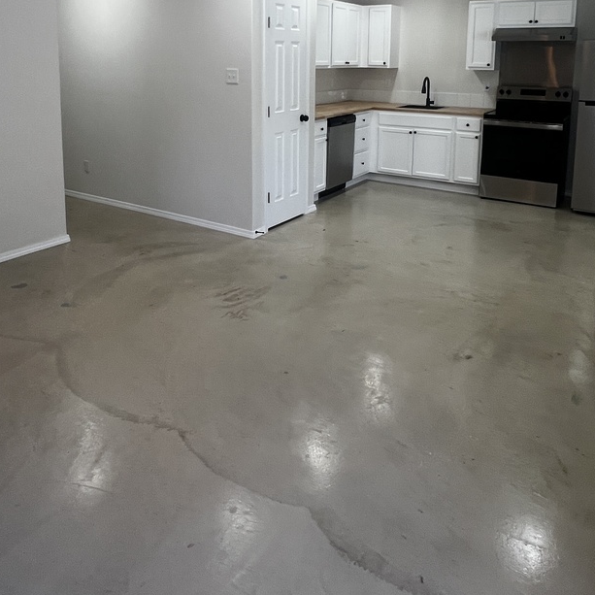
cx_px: 279
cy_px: 131
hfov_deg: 59.0
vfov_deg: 55.5
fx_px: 525
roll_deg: -0.7
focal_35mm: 27
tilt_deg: -6.5
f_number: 1.8
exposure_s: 1/120
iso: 100
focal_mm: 1.57
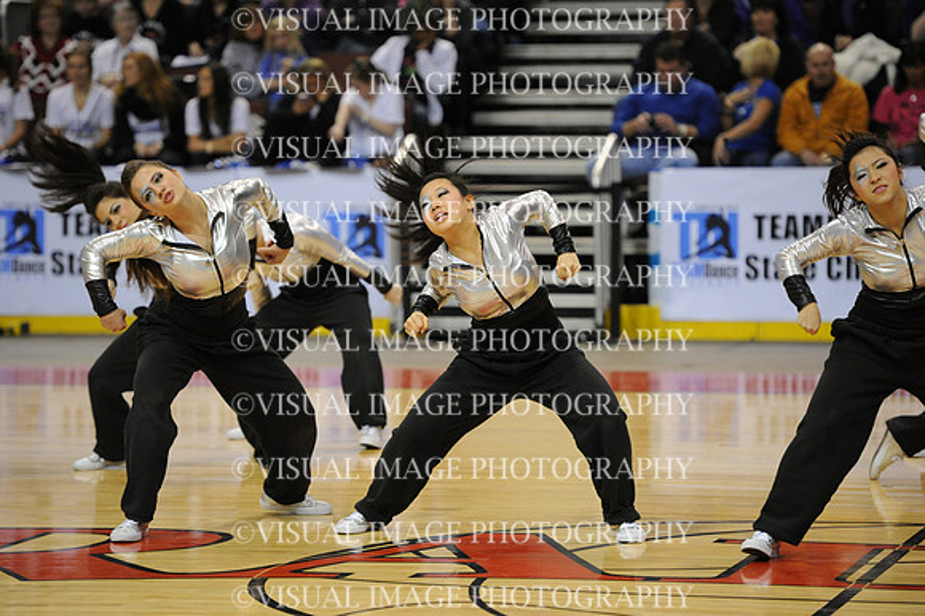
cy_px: 308
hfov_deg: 11.8
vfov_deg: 7.8
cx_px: 462
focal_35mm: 175
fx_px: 4494
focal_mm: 175
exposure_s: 1/640
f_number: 3.2
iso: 5000
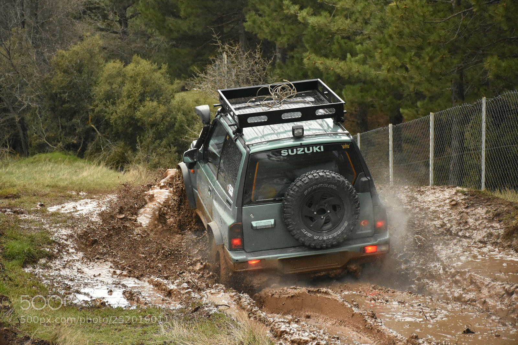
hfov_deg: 19.5
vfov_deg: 13.0
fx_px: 1511
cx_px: 259
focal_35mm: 105
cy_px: 172
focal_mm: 70
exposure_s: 1/500
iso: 4000
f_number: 5
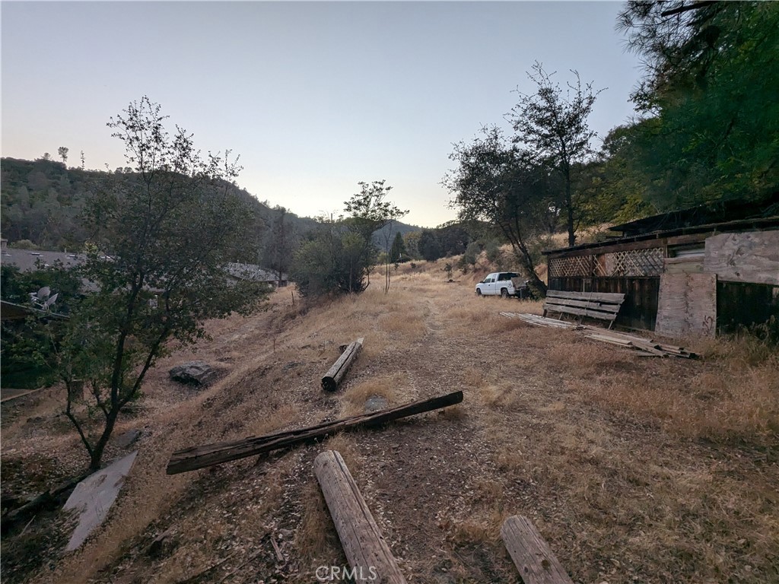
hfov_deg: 94.5
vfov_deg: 78.1
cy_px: 292
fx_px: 360
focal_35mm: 16
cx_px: 390
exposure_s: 1/90
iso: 56
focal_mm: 2.22
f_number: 2.2
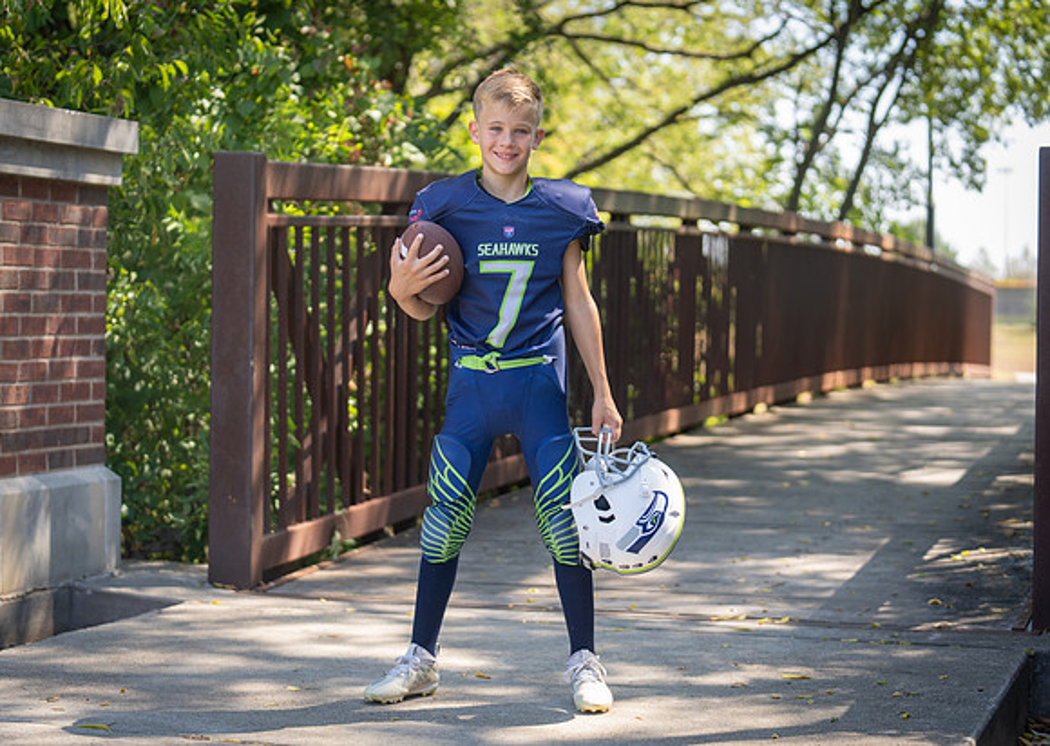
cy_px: 373
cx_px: 530
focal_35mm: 73
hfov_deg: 27.1
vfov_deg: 19.4
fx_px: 2178
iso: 125
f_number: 2.8
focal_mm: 70
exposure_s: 1/320
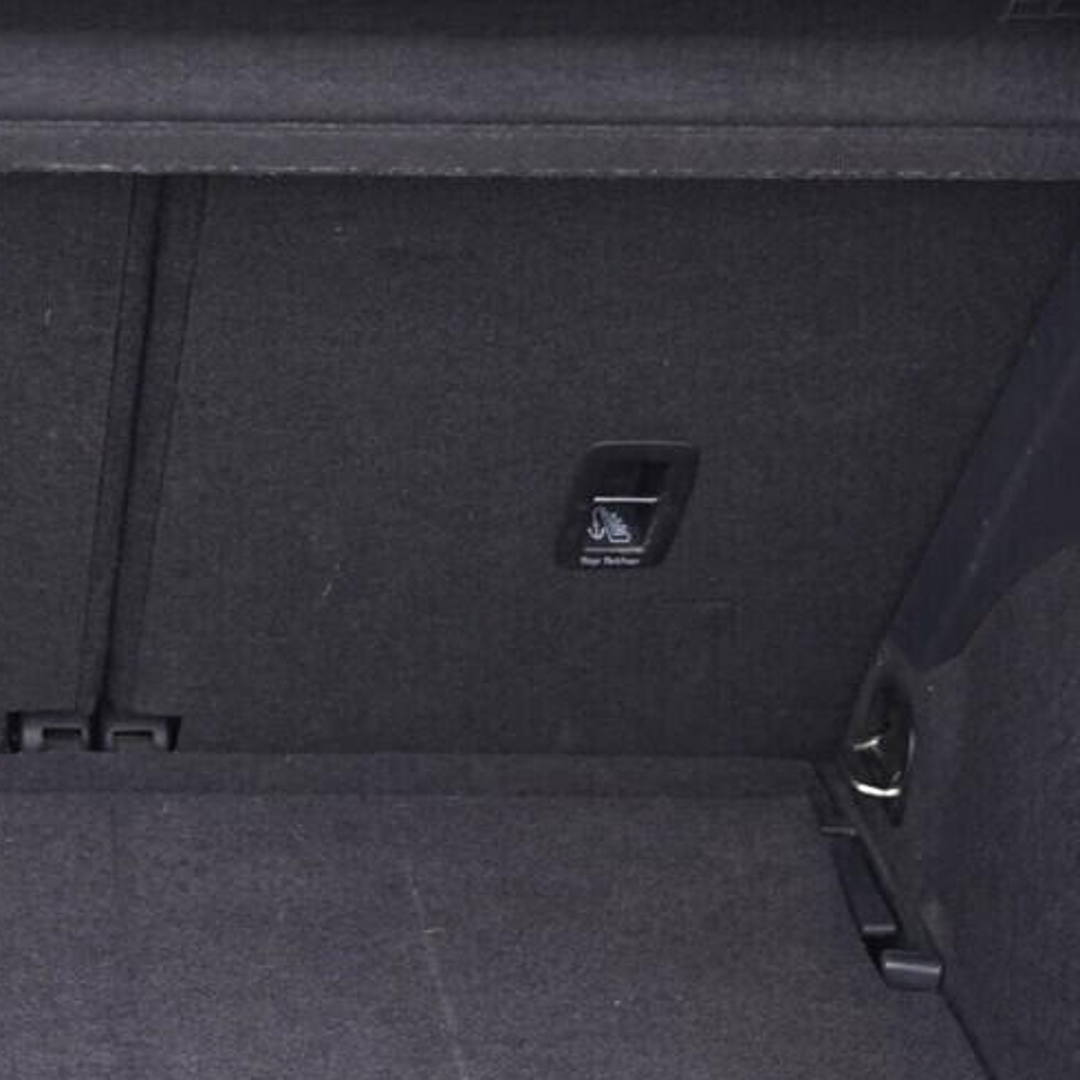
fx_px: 3177
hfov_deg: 18.3
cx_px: -207
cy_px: 877
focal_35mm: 90
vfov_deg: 19.1
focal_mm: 24
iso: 640
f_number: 2.8
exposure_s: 1/40
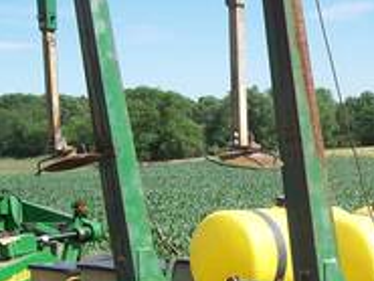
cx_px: 384
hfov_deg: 18.0
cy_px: 311
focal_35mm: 106
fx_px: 1146
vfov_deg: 13.7
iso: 80
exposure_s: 1/369
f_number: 4.8
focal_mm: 6
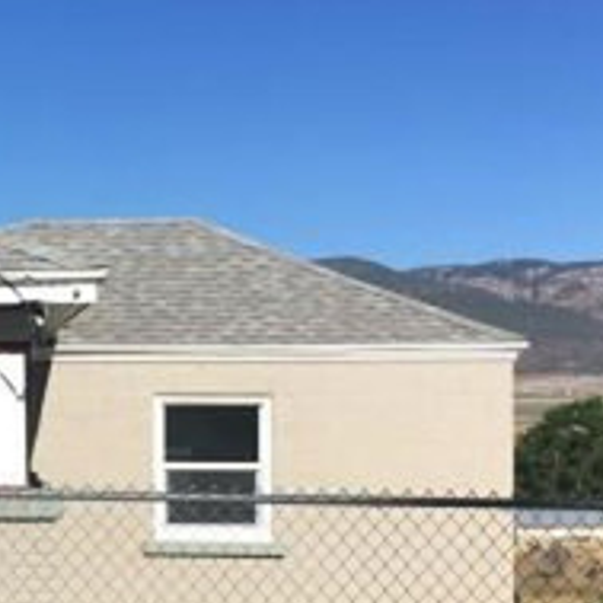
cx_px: -140
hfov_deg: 18.8
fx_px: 1715
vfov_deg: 19.9
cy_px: 421
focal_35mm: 87
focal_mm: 4.15
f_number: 2.2
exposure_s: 1/2653
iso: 25
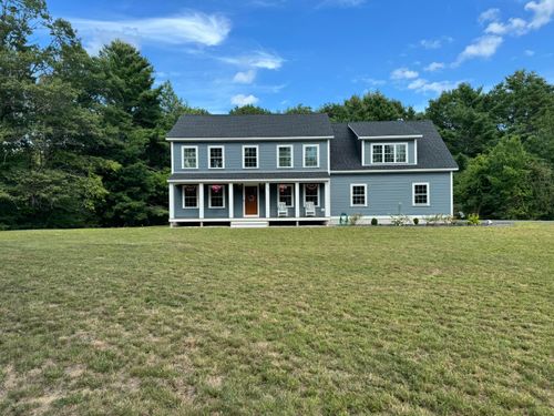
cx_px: 277
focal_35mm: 24
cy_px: 208
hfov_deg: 71.6
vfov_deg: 56.8
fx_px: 384
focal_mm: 6.76
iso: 80
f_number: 1.78
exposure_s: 1/1767
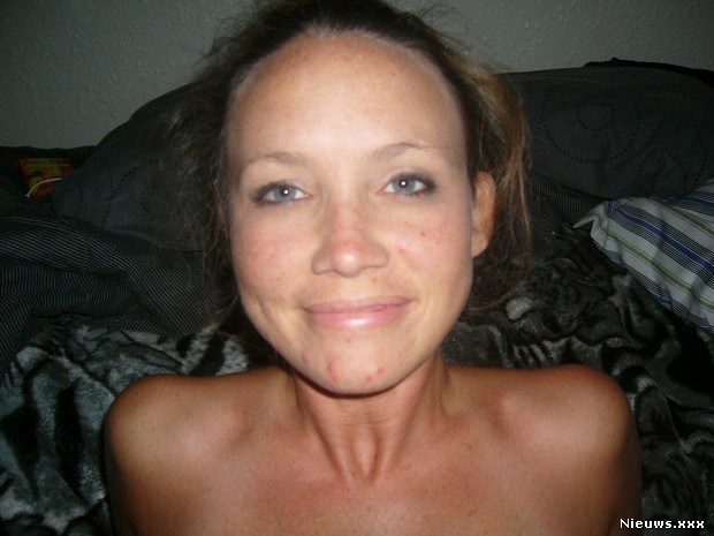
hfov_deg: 52.6
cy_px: 268
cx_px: 357
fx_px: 722
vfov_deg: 40.7
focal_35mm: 35
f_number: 2.8
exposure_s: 1/60
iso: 100
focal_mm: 5.8
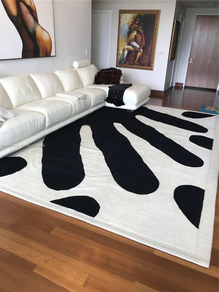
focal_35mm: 28
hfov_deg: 49.8
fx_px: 236
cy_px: 146
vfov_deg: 63.4
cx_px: 110
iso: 25
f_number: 1.8
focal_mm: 3.99
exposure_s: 1/60
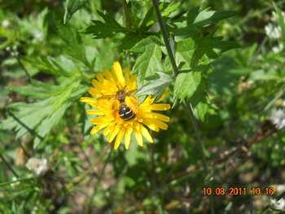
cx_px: 142
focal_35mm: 41
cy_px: 107
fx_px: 338
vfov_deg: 35.2
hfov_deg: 45.7
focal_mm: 6.72
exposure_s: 1/250
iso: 80
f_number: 5.5
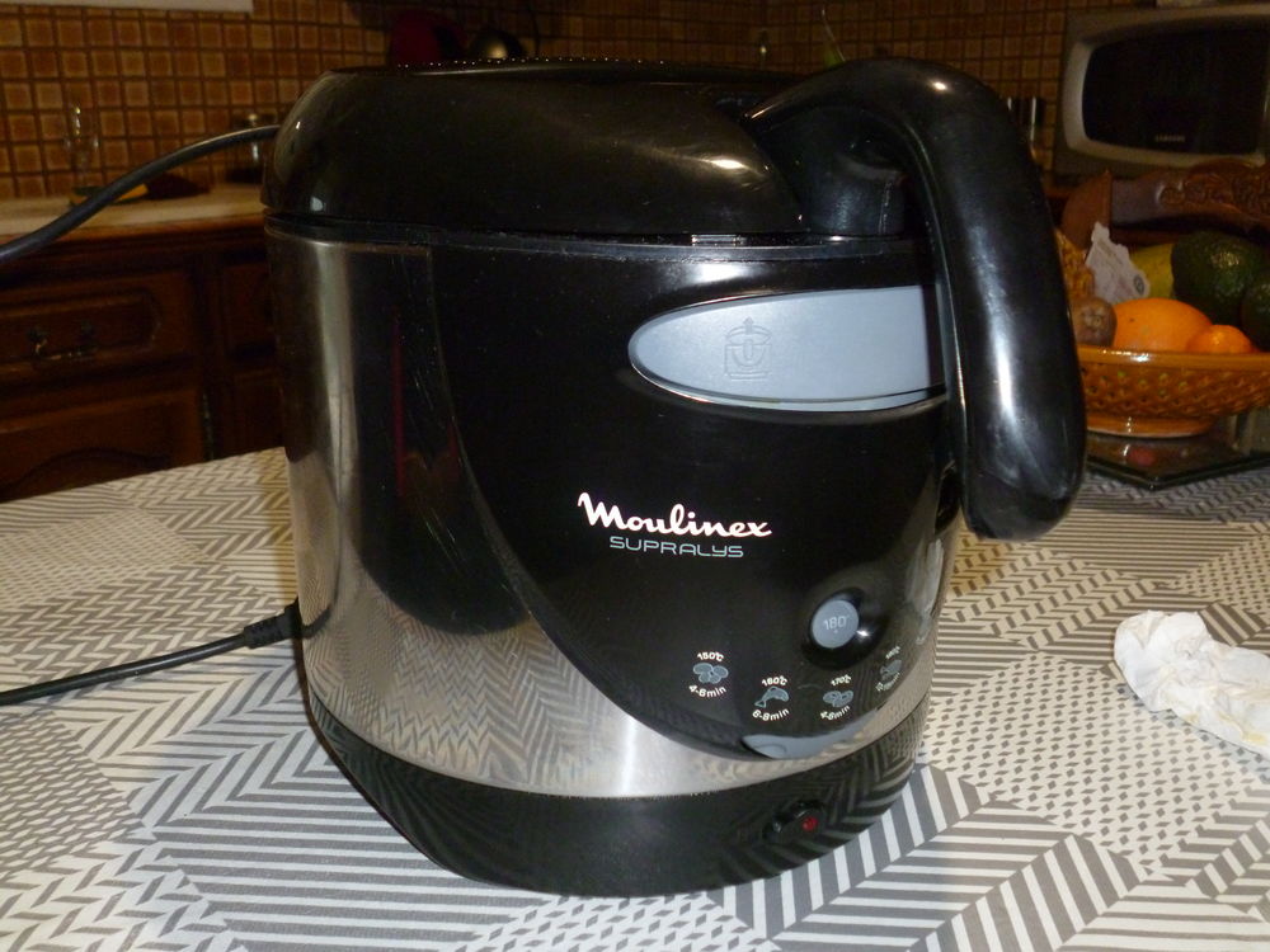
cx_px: 635
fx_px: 1174
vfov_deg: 44.2
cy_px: 476
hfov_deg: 56.8
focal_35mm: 32
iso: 400
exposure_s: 1/60
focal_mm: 5.7
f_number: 2.9
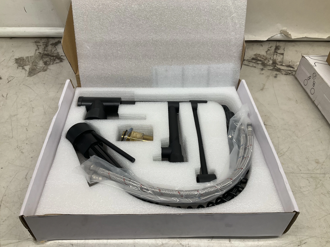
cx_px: 165
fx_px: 276
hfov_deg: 61.7
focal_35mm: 29
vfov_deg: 48.2
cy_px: 124
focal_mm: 3
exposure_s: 1/120
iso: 25
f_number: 1.8
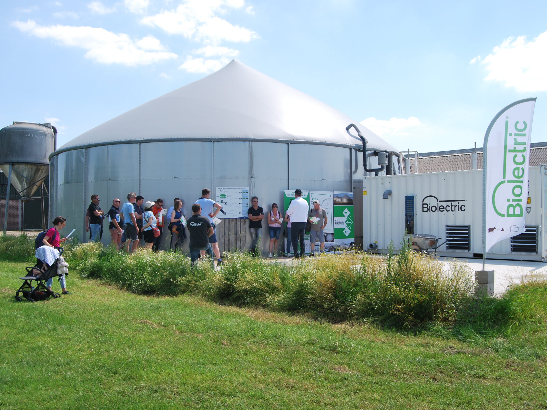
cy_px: 206
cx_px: 287
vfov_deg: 42.9
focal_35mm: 33
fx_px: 521
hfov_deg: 55.3
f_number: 8
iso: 100
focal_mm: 20
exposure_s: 1/250
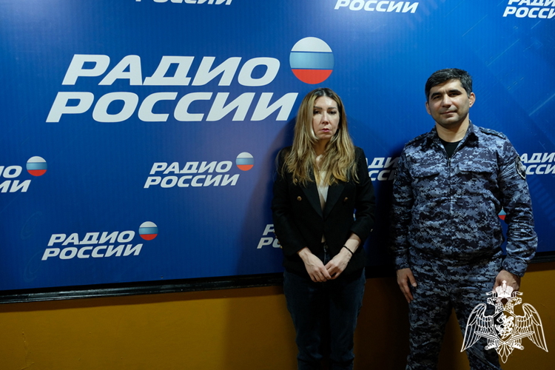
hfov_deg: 67.4
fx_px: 416
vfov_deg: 47.9
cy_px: 185
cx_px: 278
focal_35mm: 27
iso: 1250
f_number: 2.8
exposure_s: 1/50
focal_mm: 18
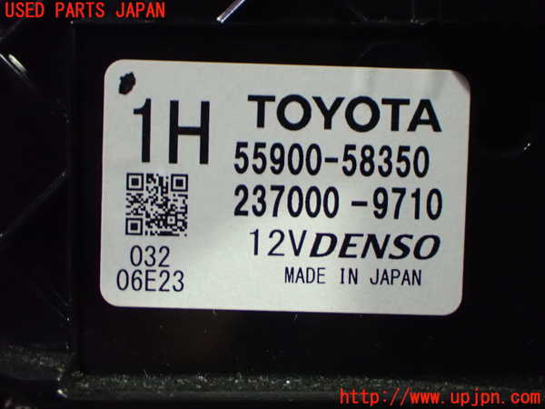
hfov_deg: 35.5
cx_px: 272
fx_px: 850
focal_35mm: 54
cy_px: 204
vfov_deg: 27.0
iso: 1600
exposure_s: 1/50
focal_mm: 9.65
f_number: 3.3
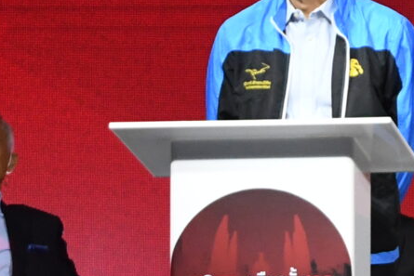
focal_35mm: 328
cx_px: 944
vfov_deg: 4.2
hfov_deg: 6.1
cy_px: 1
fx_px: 3773
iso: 2000
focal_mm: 38
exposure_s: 1/250
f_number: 5
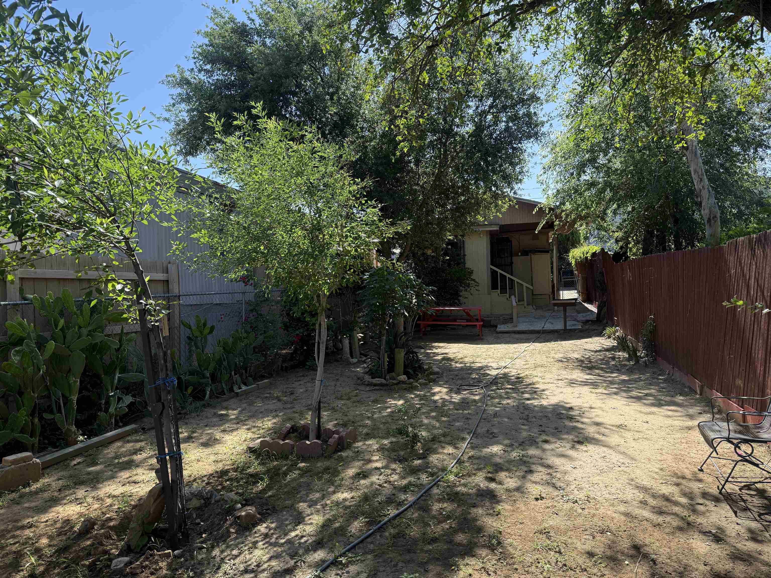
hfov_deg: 71.6
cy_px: 289
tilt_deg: -0.1
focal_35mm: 24
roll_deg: +2.0
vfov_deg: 56.8
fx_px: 535
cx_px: 386
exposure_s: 1/1553
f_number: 1.78
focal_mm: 6.76
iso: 100
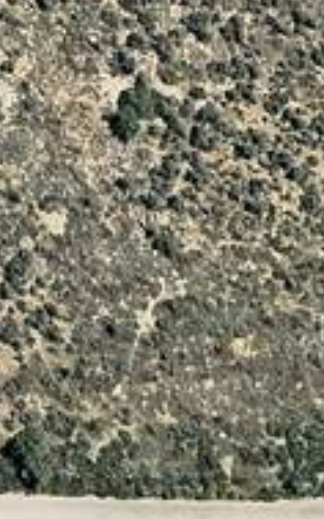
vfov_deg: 10.7
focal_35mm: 172
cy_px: -643
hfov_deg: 6.8
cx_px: -678
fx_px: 2432
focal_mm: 6.72
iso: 120
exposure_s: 1/5000
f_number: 1.7
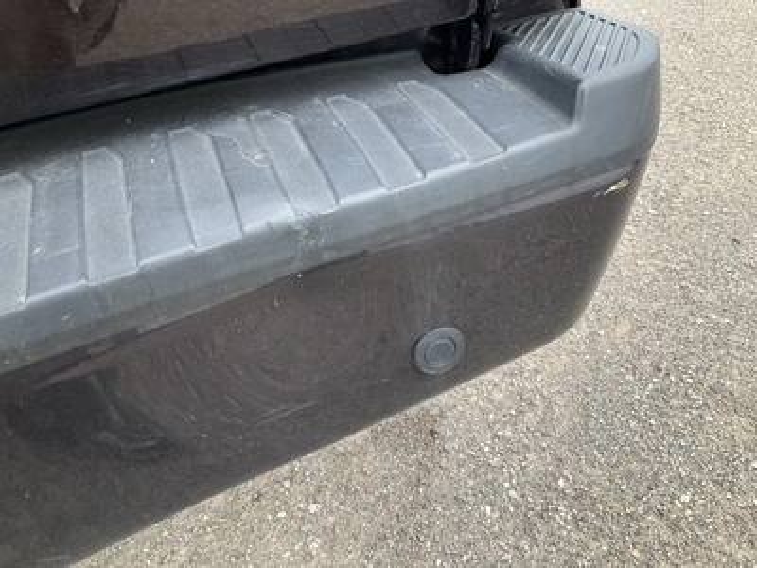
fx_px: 634
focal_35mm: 29
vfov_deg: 48.2
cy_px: 284
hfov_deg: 61.7
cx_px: 378
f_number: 1.8
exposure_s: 1/152
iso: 20
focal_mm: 3
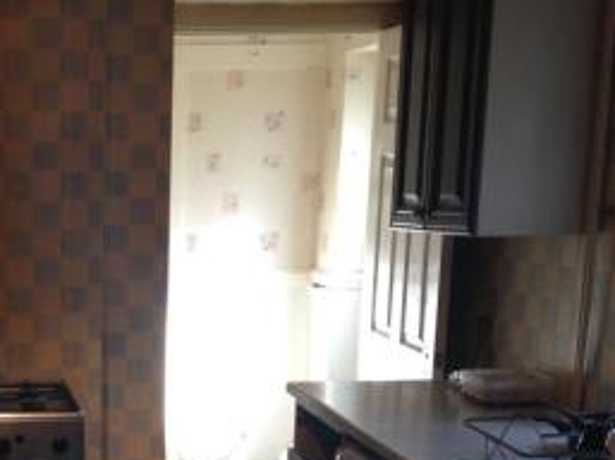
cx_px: 66
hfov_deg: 25.3
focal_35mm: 75
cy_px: 442
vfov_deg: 19.1
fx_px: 1331
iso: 50
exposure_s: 1/40
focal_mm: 4.12
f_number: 2.4
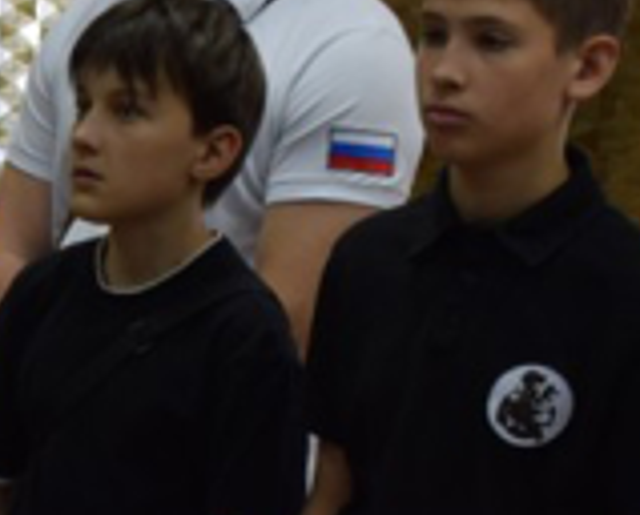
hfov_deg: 12.2
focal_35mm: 139
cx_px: -654
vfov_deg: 11.0
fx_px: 2643
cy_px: 499
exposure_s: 1/80
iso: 400
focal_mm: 21
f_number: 5
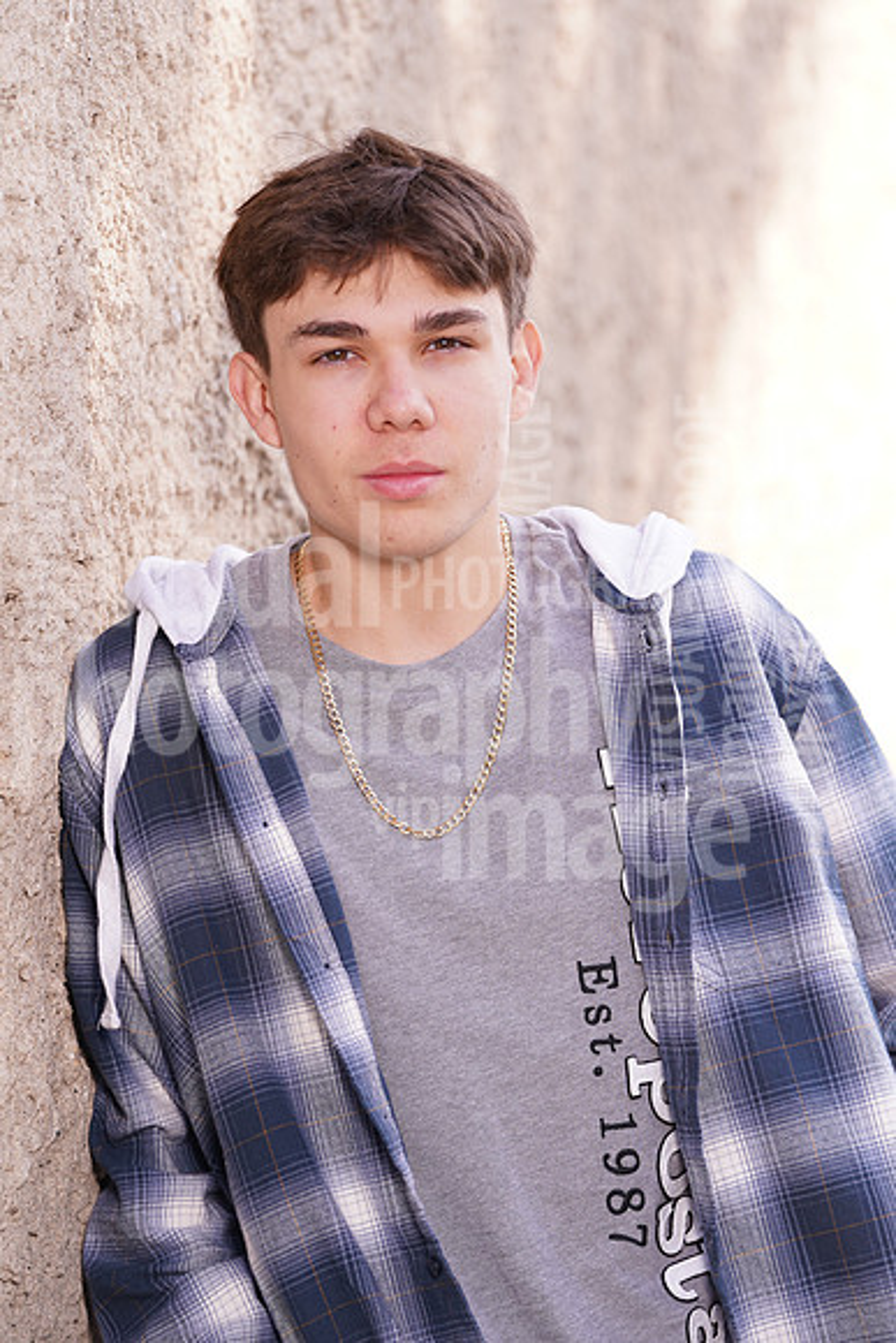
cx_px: 448
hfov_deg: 10.8
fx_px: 4738
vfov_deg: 16.1
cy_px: 672
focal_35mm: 127
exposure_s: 1/125
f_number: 4.5
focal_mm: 127
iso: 100
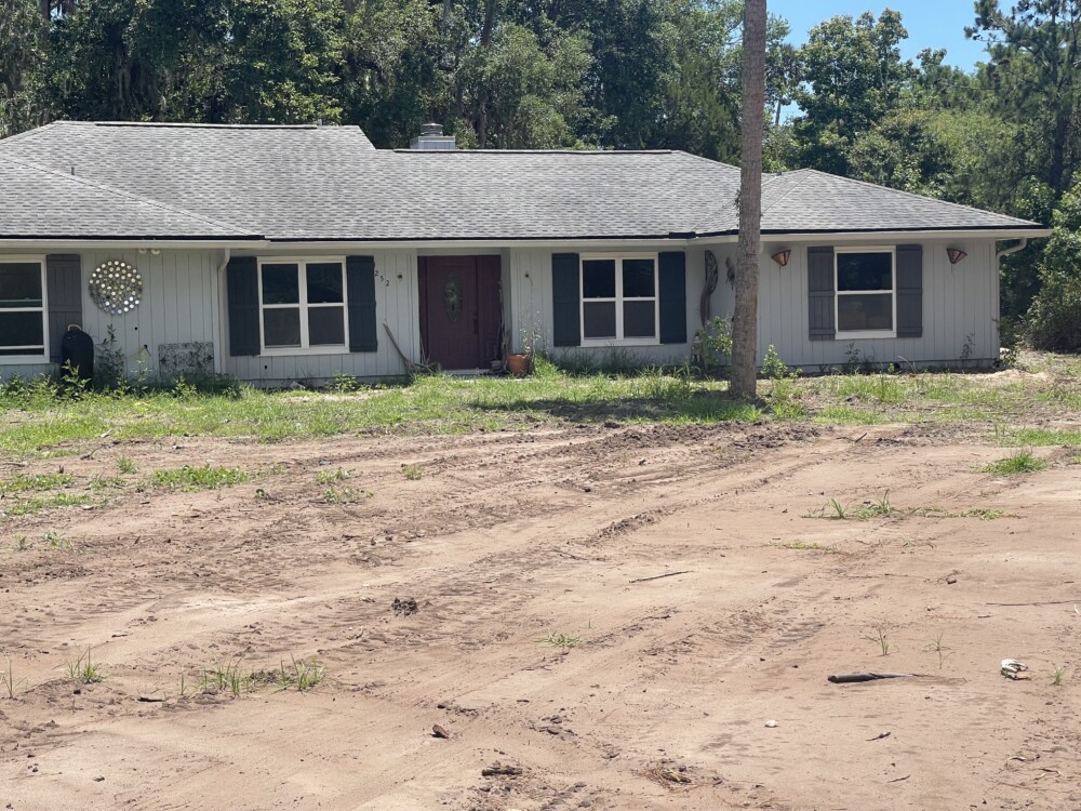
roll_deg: +1.0
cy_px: 406
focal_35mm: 64
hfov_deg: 30.3
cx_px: 540
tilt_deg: -1.7
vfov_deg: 22.9
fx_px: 1999
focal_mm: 7.5
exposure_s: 1/867
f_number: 2.2
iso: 20
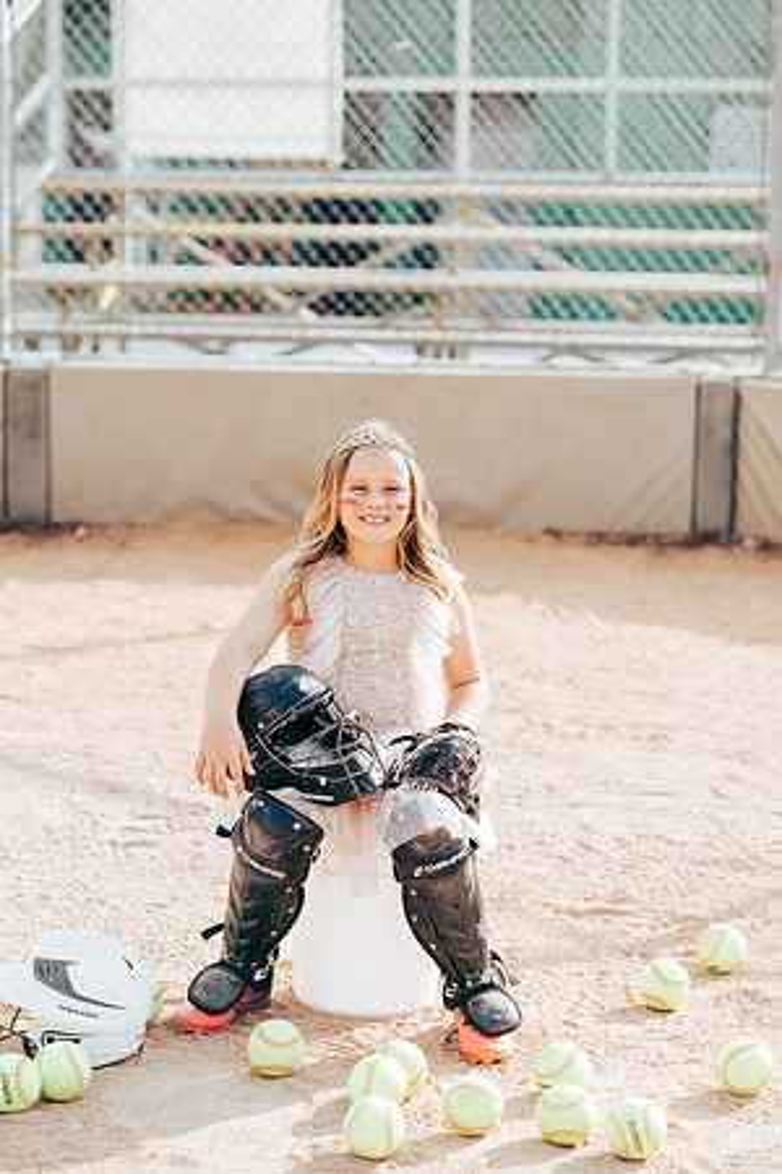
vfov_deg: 23.9
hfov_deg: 16.1
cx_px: 391
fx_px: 2769
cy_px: 587
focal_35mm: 85
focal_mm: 85
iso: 160
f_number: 2.8
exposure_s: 1/1000
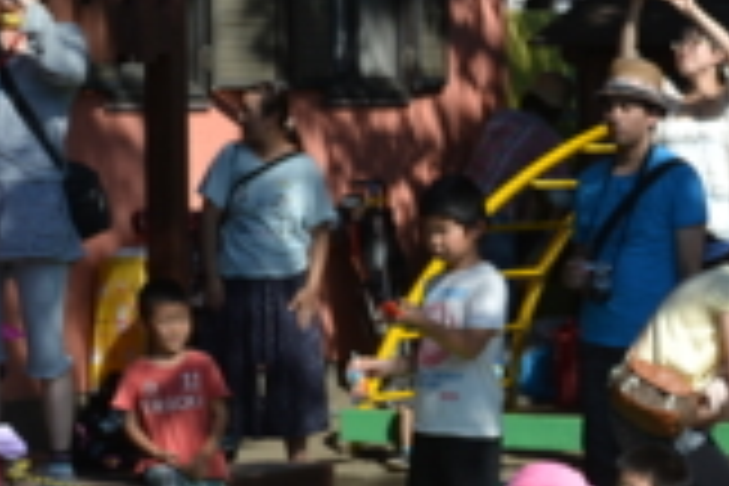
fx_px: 4135
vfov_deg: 6.7
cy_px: 556
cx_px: 495
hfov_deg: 10.1
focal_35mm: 204
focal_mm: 55
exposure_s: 1/250
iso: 100
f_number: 8
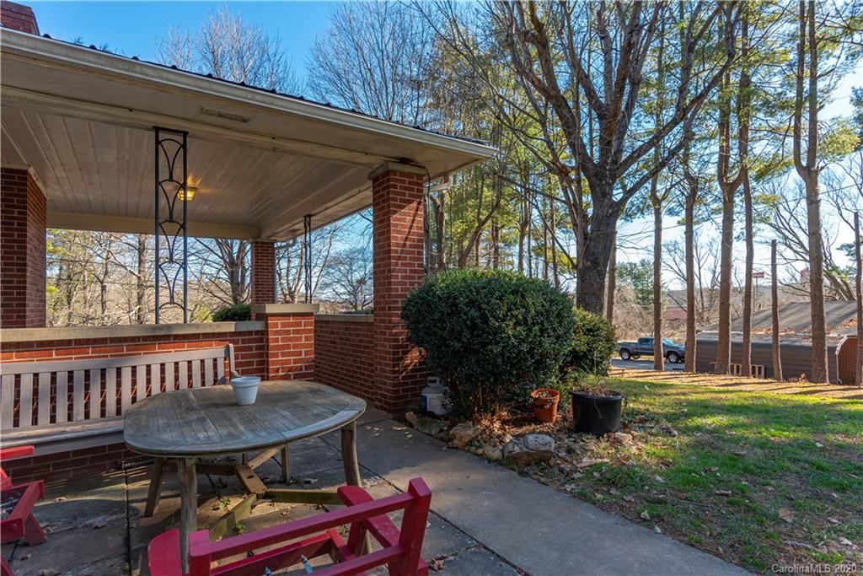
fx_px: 456
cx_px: 432
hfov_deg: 86.9
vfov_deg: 64.6
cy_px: 288
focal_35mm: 19
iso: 320
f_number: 7.1
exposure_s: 1/200
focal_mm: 19
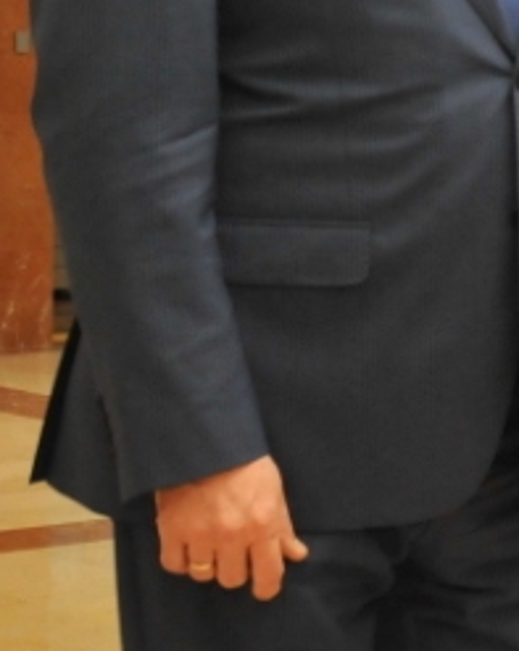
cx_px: 1035
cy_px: 94
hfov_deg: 9.7
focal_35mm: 148
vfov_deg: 13.0
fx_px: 2847
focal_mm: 38
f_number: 8
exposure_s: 1/160
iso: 3200
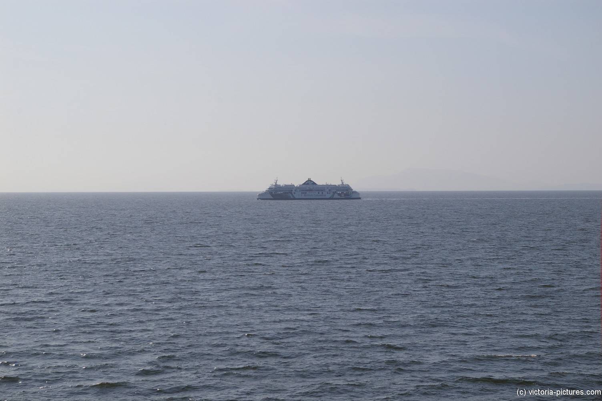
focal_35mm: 82
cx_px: 301
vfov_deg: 16.5
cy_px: 200
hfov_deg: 24.6
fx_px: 1378
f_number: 11
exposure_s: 1/750
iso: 200
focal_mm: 55
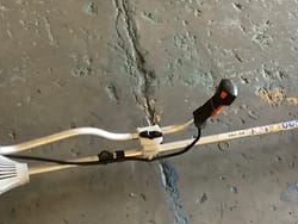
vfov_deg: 23.7
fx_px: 534
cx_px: 186
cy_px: 129
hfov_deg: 31.0
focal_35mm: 62
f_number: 2.4
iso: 320
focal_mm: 3.3
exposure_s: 1/33
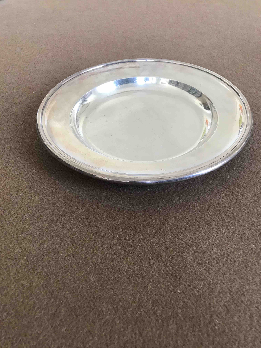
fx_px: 281
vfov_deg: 63.4
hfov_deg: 49.7
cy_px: 174
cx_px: 130
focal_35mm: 28
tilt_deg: -45.0
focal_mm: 3.99
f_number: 1.8
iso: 40
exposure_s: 1/33
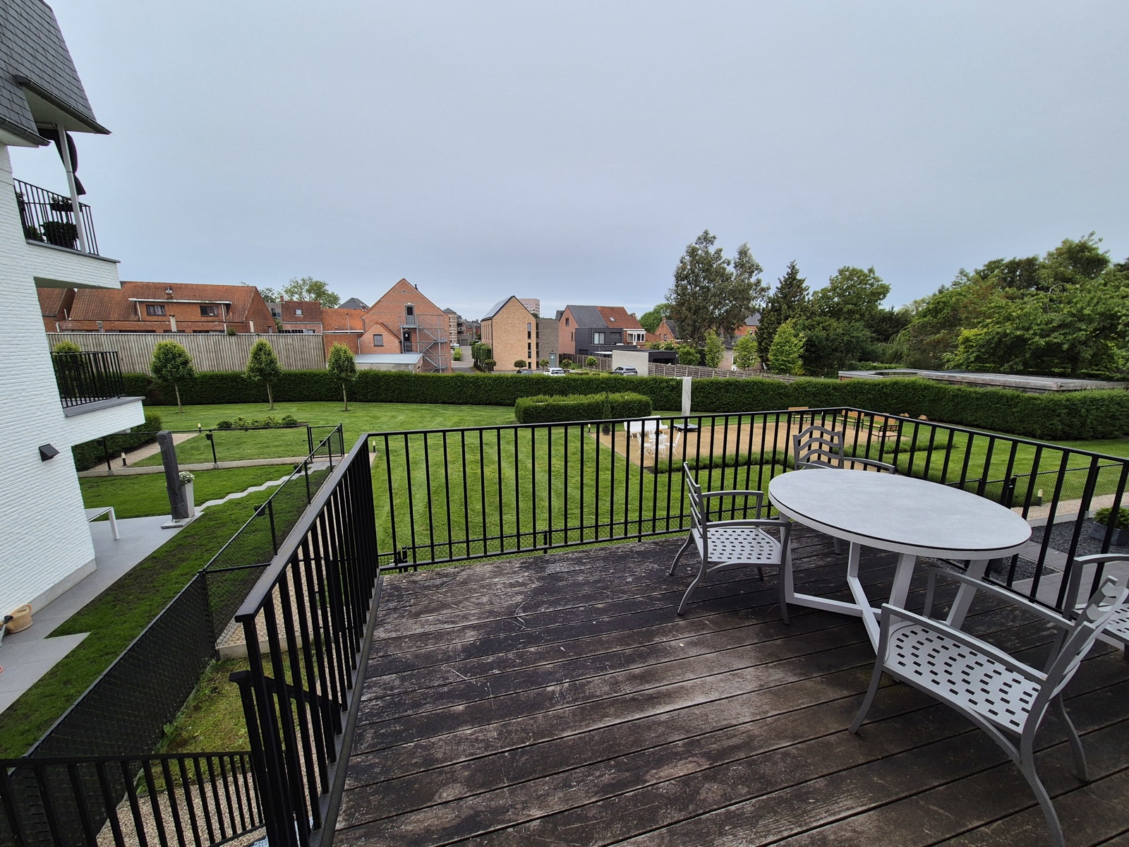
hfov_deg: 106.2
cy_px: 424
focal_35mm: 13
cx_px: 564
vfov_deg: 89.9
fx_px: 424
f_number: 2.2
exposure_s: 1/1420
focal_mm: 2.2
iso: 50
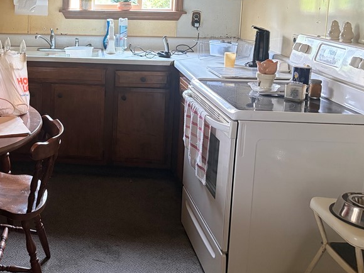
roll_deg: -0.1
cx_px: 50
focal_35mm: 46
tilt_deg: -6.8
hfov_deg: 38.9
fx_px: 484
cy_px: 47
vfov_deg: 30.6
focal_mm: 5.96
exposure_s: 1/60
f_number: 1.6
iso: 320
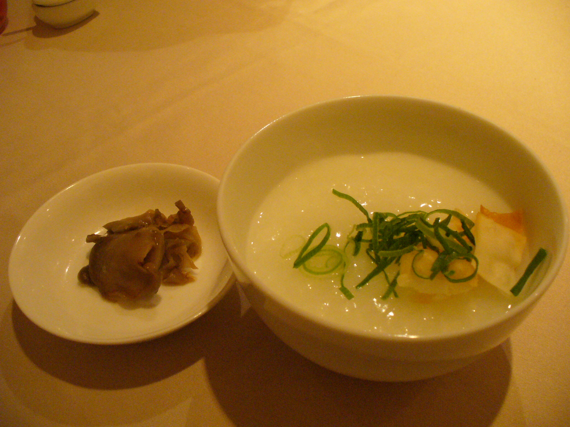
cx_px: 285
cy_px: 214
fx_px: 609
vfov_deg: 38.7
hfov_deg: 50.1
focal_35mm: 37
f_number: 2.8
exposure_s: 1/30
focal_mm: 6.1
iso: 400
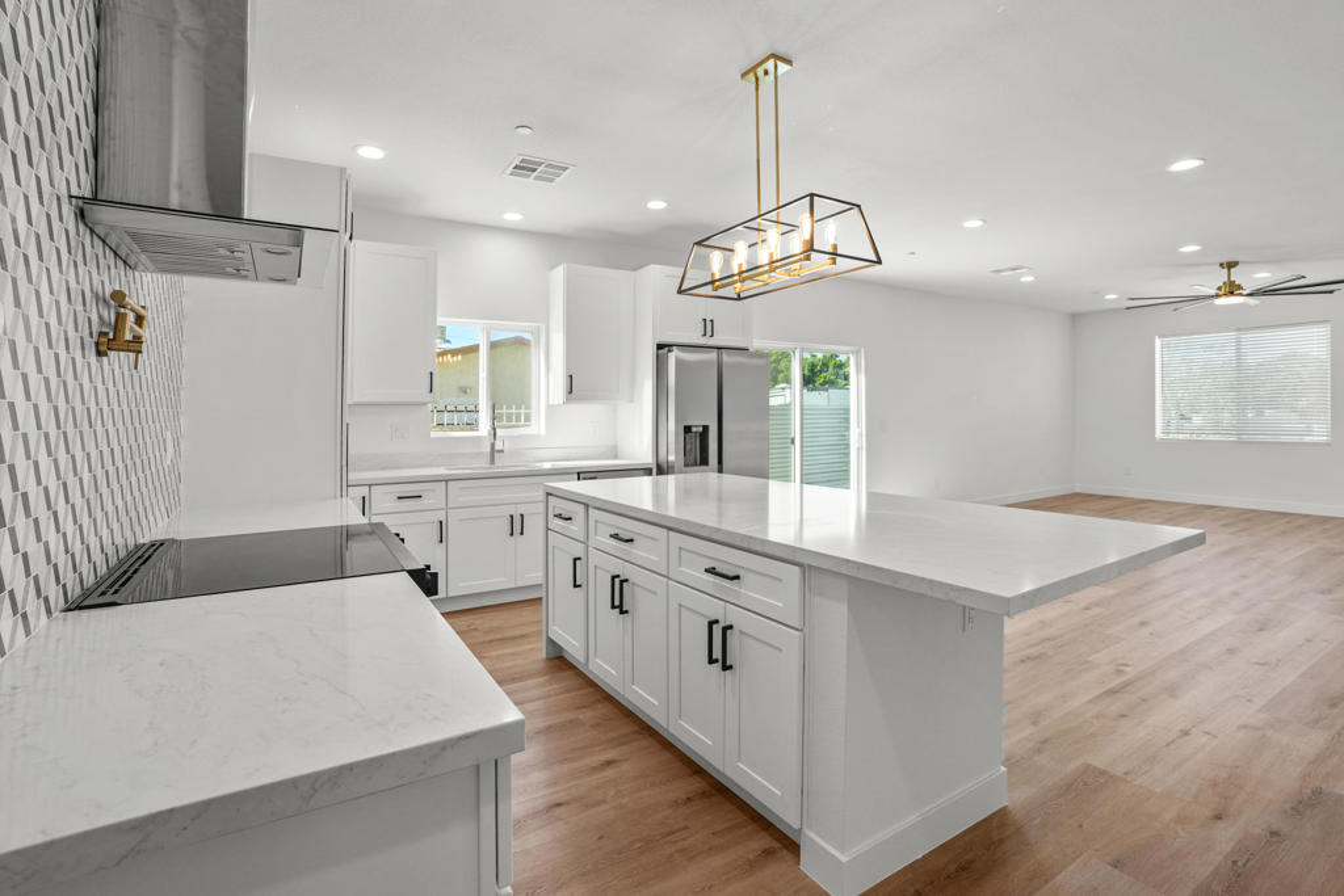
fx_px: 597
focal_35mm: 16
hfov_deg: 96.7
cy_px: 448
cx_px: 672
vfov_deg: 73.8
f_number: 8
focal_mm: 16
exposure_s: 1/10
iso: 100
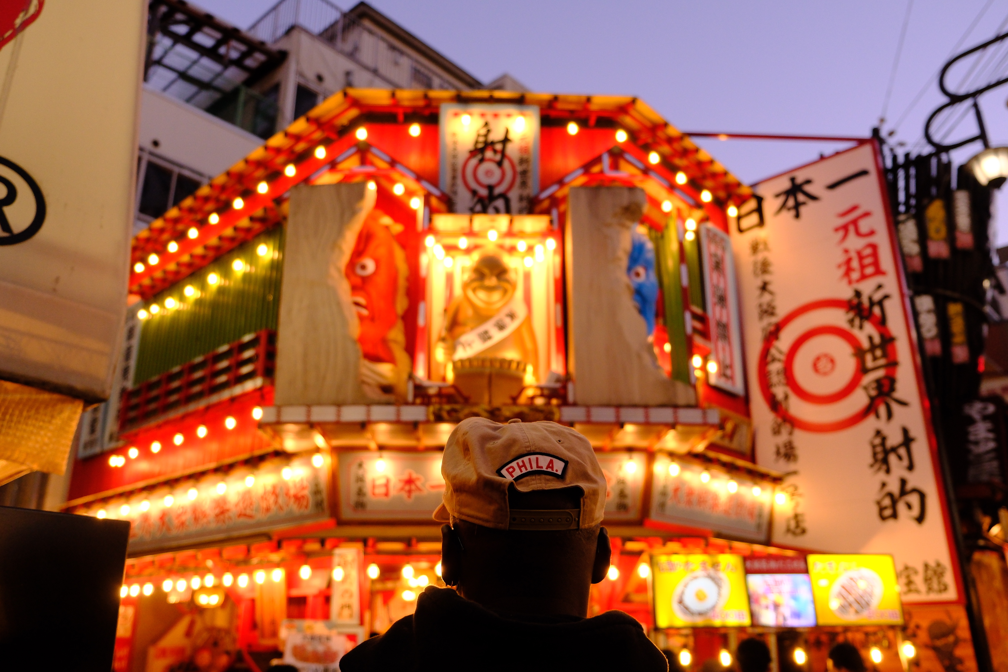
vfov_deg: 45.0
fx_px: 812
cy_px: 336
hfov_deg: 63.7
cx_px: 504
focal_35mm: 29
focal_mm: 19.6
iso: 1250
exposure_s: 1/500
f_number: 2.8
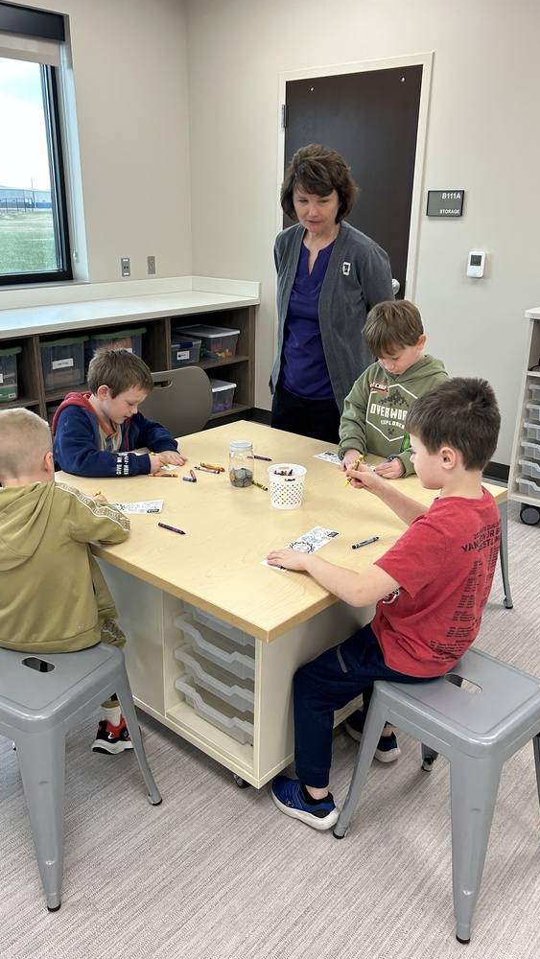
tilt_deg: -21.1
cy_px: 478
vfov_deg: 66.1
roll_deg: -2.3
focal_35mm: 29
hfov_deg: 40.2
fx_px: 738
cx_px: 253
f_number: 1.5
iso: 100
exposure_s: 1/120
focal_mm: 5.7
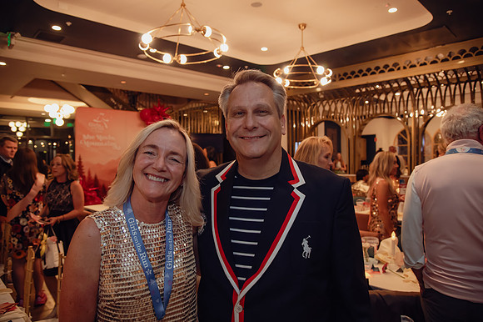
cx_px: 242
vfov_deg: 53.1
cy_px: 161
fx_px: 322
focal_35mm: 24
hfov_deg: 73.8
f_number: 4
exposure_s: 1/125
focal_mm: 24
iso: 3200
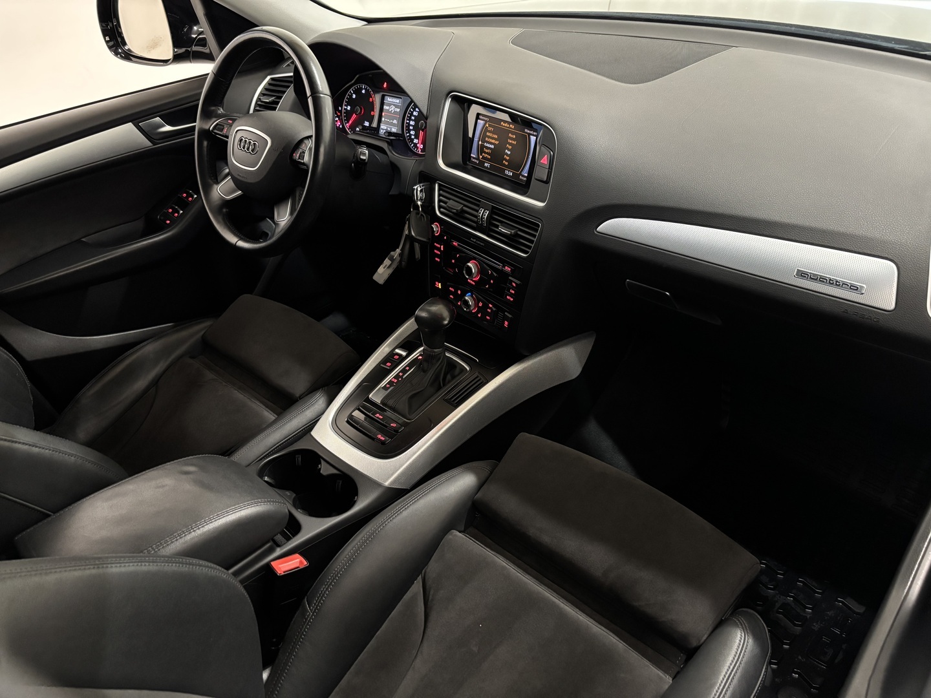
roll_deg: +6.9
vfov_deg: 53.1
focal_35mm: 26
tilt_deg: -36.2
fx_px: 699
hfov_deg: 67.3
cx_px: 466
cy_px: 349
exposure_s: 1/25
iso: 640
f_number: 1.6
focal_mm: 5.96
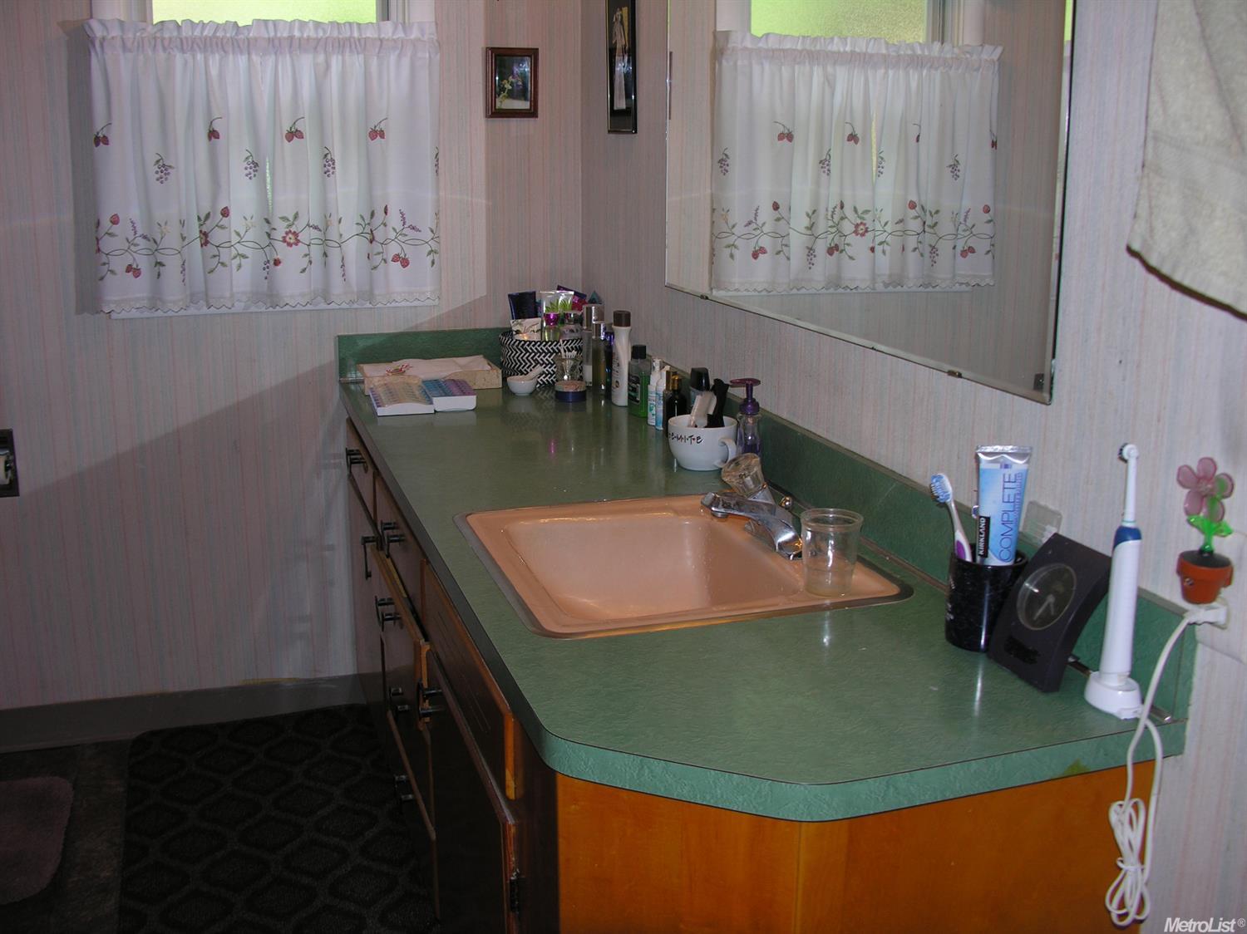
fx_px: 1260
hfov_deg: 52.6
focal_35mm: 35
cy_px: 467
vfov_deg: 40.7
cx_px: 624
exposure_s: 1/60.1
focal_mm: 8.9
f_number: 2.8
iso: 50
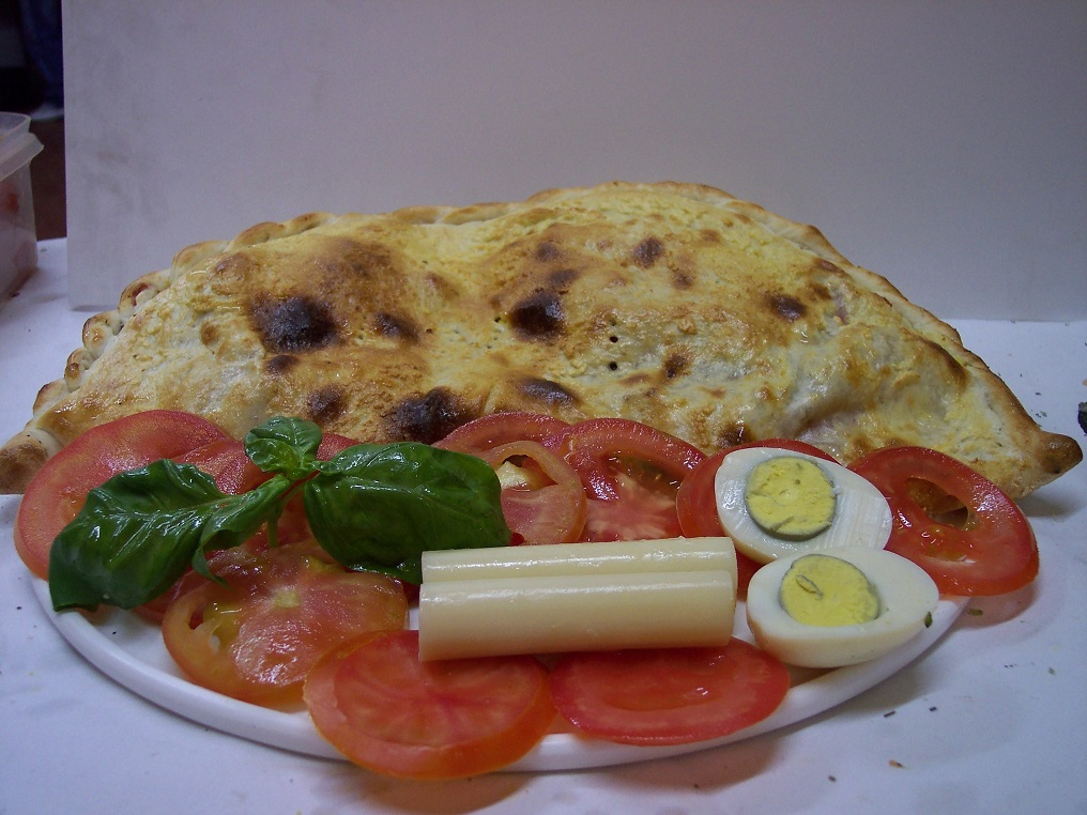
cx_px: 544
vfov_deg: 37.7
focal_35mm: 38
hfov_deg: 49.0
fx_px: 1193
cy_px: 408
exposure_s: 1/30
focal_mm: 8
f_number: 2.8
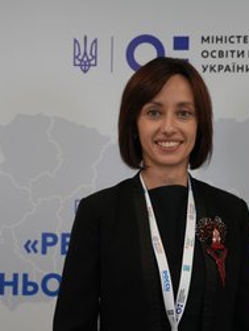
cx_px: 173
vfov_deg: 26.0
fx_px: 717
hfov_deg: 19.6
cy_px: 172
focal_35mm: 75
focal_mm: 49
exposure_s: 1/50
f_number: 4
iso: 400
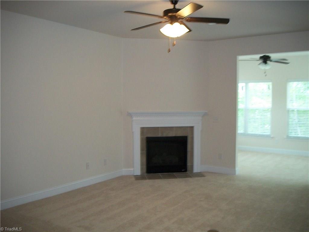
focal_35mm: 32
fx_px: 286
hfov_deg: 56.8
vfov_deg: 44.2
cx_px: 154
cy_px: 116
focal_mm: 5.7
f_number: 2.9
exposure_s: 1/30
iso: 240
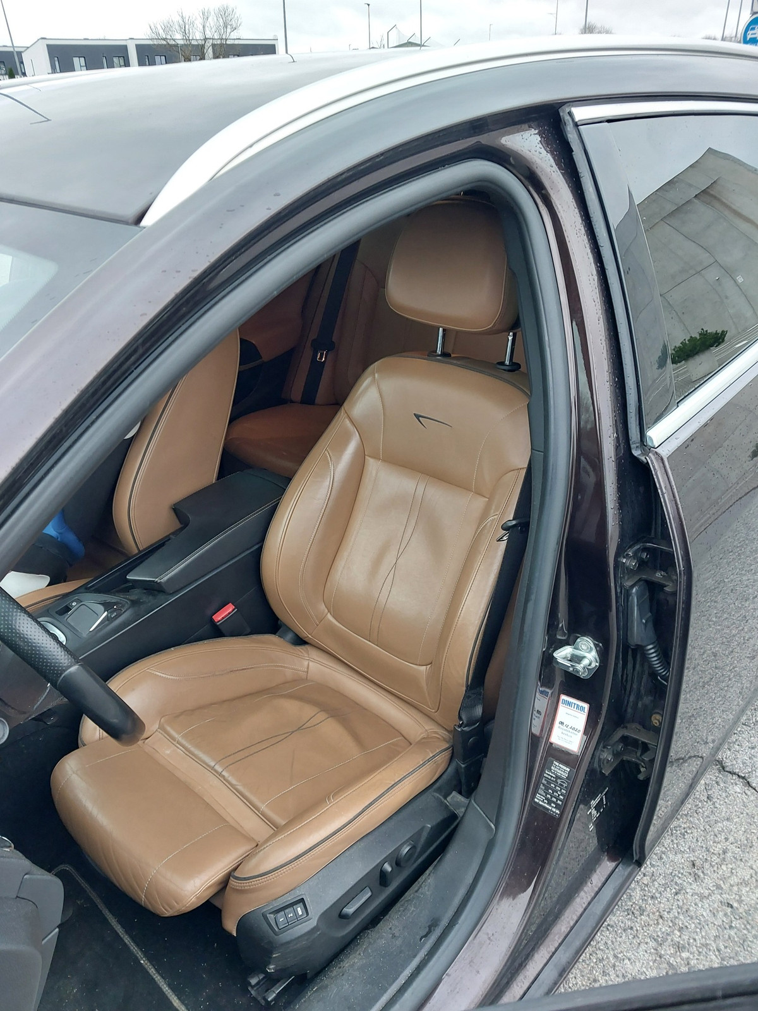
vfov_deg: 60.0
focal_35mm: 30
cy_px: 506
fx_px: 876
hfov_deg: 46.8
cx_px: 379
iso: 160
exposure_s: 1/50
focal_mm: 4.6
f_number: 1.8
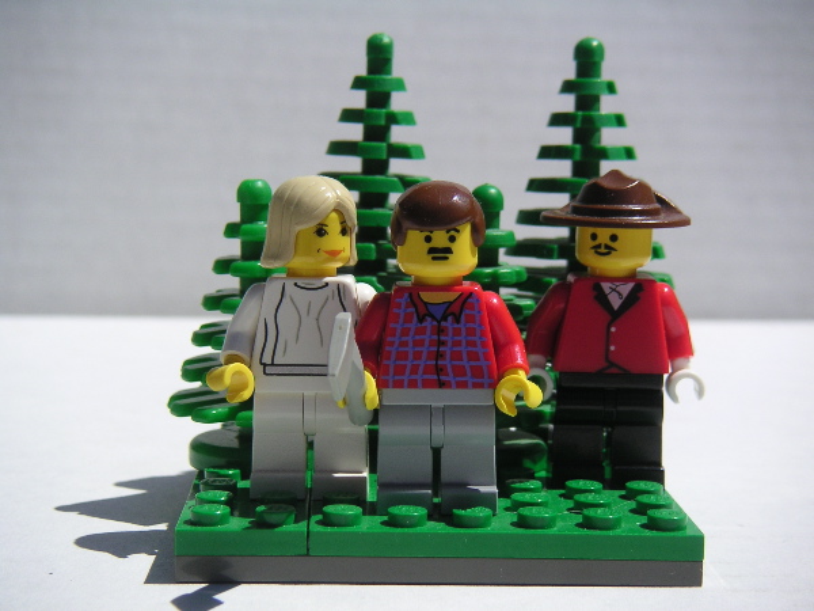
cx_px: 407
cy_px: 306
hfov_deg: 26.3
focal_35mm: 74
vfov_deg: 19.9
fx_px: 1740
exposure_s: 1/250
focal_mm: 11.5
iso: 50
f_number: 8
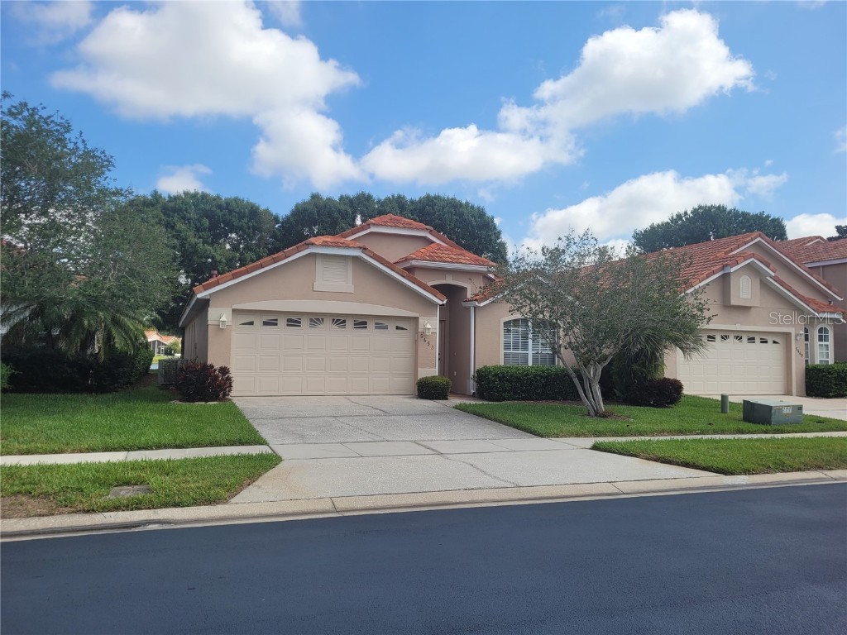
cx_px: 424
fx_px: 636
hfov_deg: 67.3
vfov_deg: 53.1
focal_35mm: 26
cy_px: 318
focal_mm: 5.4
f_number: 1.8
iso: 40
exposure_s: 1/2259
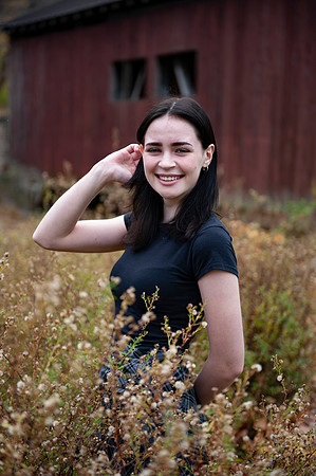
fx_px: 924
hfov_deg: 19.4
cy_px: 238
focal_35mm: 70
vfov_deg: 28.9
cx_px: 158
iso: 100
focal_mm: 70
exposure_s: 1/400
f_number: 2.8
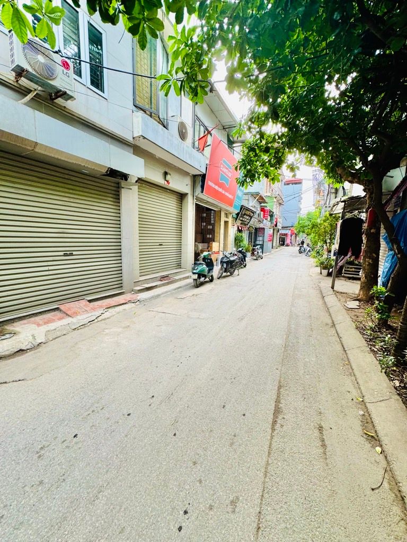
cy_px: 271
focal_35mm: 14
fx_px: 219
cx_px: 204
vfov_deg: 102.1
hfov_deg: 85.7
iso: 40
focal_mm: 2.22
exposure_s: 1/168
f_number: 2.2
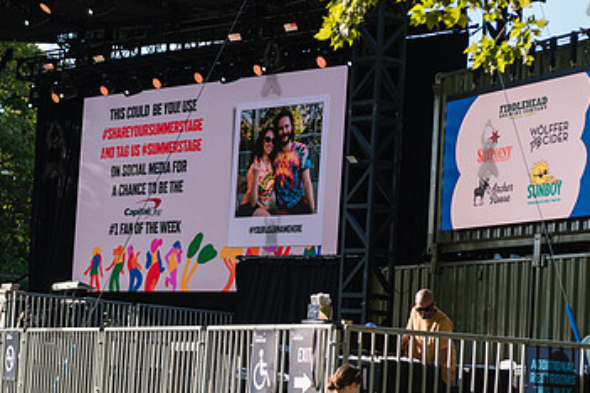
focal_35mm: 109
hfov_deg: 18.8
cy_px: 229
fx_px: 1786
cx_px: 271
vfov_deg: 12.6
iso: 500
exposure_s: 1/1600
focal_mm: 66
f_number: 3.5
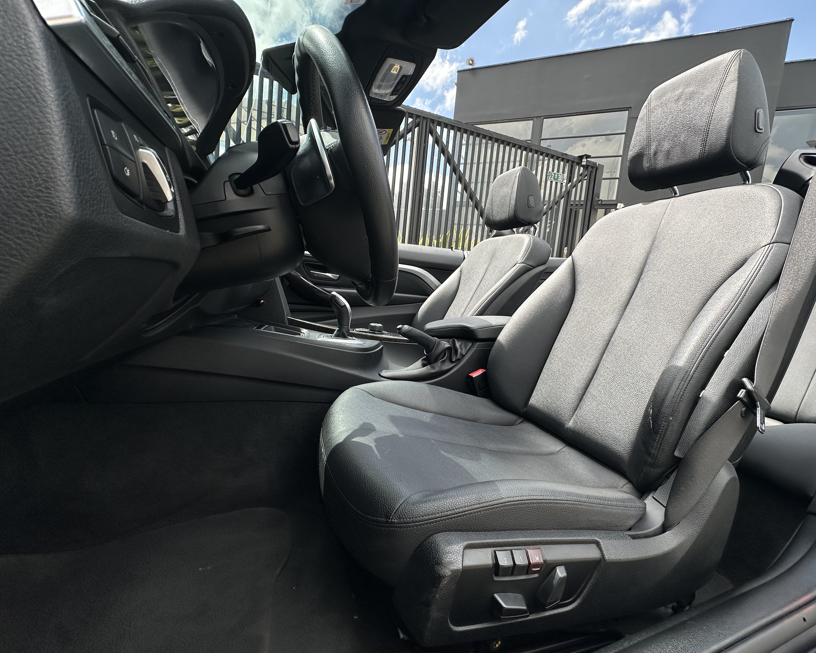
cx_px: 431
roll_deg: -6.3
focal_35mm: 15
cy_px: 333
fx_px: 362
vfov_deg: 84.0
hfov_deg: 96.7
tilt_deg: -6.1
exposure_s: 1/682
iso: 40
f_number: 2.2
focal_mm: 2.22
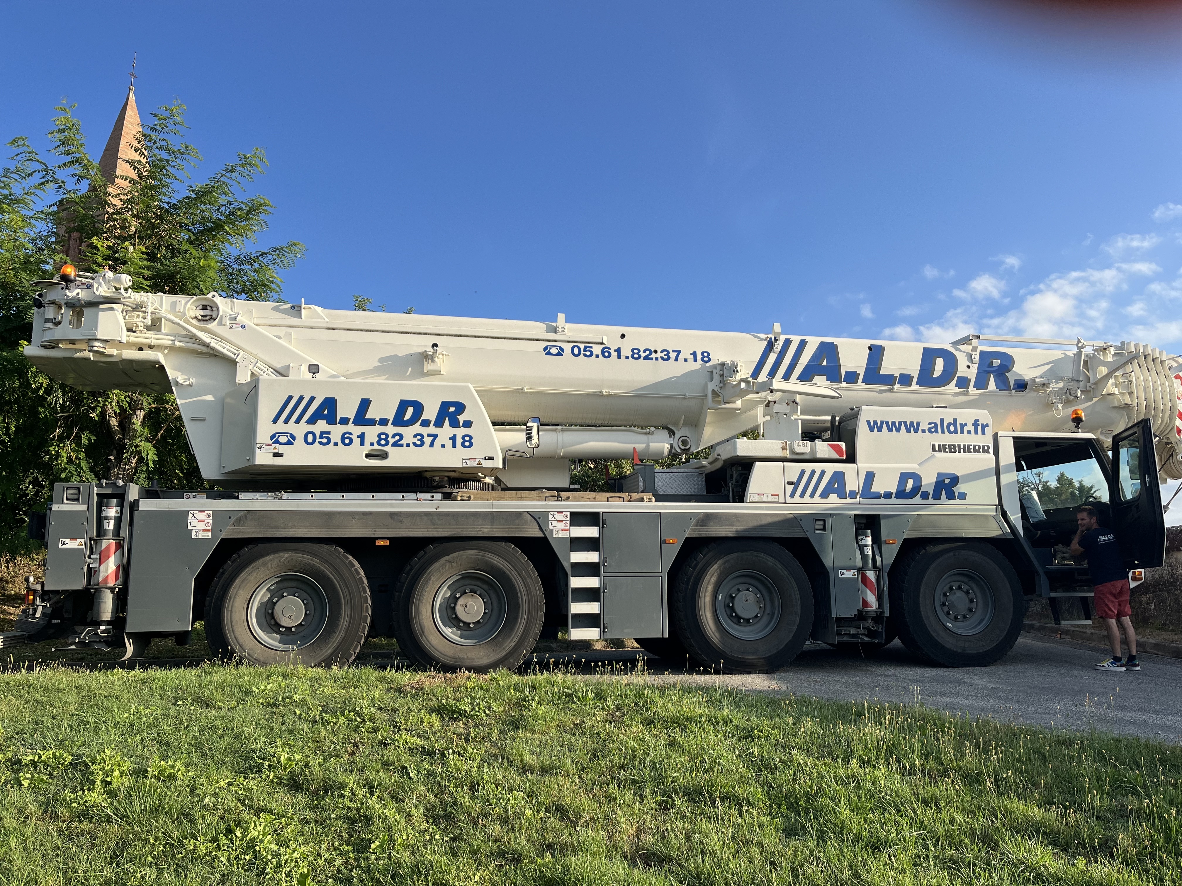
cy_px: 443
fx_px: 888
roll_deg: +2.3
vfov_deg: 53.1
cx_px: 591
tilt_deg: +12.0
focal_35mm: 26
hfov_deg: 67.3
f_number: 1.6
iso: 50
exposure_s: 1/1890
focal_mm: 5.1
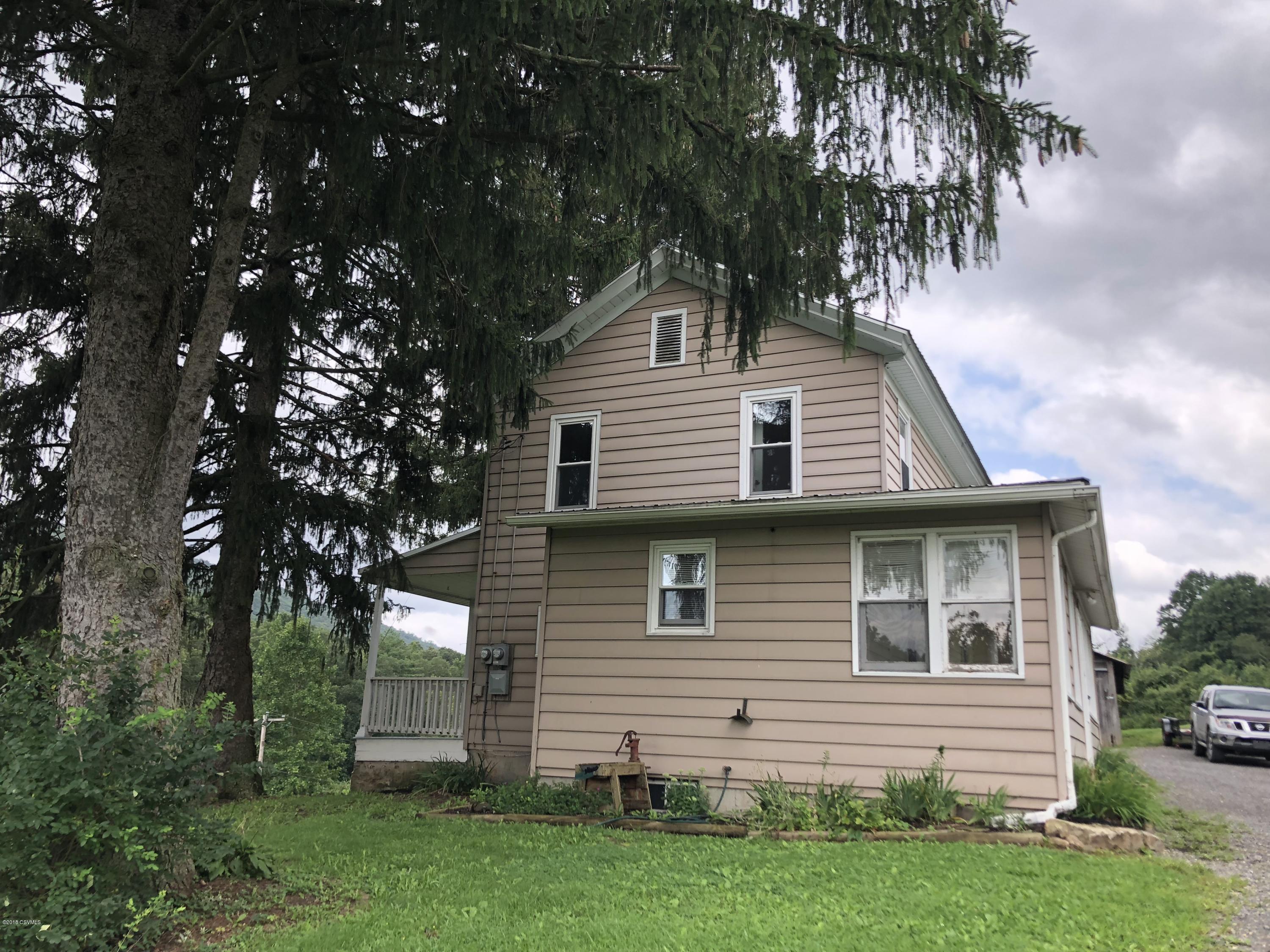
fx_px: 1064
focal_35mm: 29
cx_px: 635
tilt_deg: +13.6
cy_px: 476
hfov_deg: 61.7
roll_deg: -1.8
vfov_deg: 48.2
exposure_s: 1/403
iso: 20
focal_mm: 3.99
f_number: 1.8
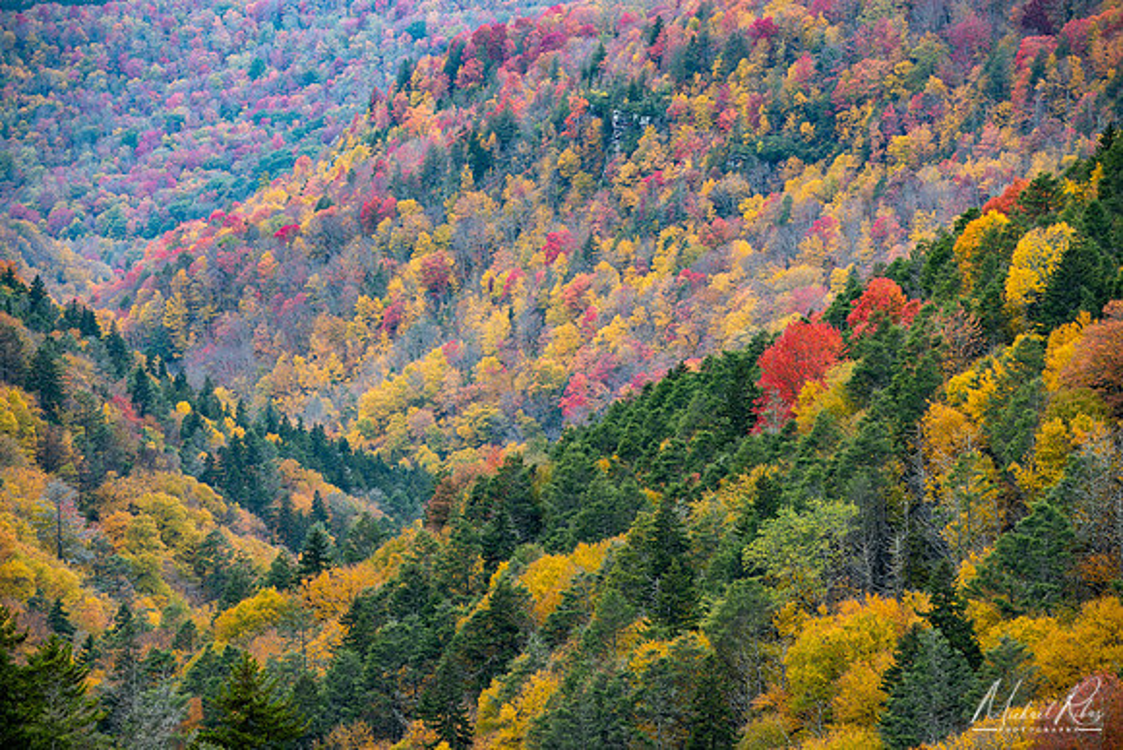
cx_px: 562
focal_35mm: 195
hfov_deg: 10.5
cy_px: 375
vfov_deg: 7.0
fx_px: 6084
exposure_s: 1/50
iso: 100
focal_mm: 195
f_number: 8
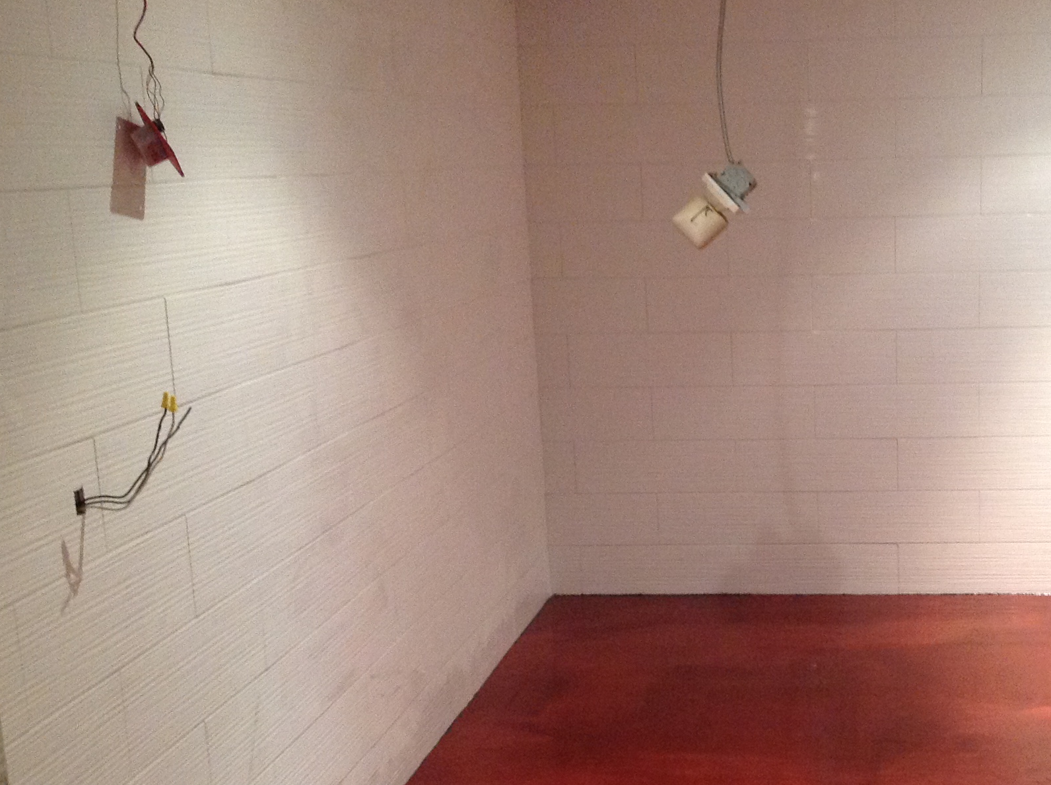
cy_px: 530
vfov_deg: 25.4
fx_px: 1728
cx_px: 817
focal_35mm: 57
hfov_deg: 33.0
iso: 200
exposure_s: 1/15
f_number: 2.4
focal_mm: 4.28
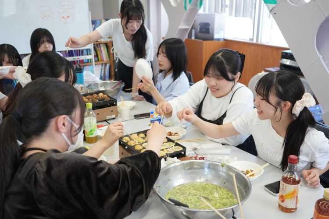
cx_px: 164
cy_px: 110
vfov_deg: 38.9
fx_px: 311
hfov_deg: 55.8
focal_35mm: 34
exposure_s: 1/400
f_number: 4
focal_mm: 34
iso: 1600
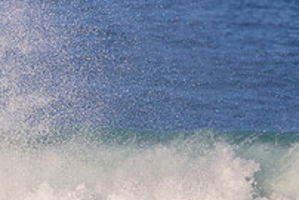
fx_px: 13813
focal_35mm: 1662
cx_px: -53
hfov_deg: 1.2
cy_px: 239
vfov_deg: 0.8
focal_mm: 580
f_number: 11
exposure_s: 1/2000
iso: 800
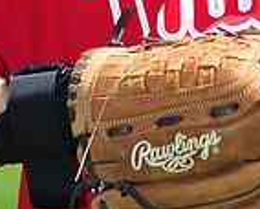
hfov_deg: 2.5
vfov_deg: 2.0
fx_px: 5887
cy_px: -189
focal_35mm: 764
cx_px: 240
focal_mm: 200
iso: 200
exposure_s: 1/800
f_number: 4.5
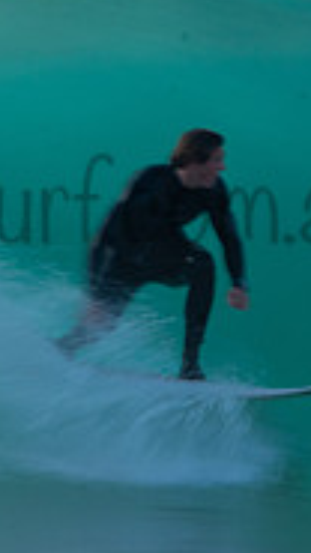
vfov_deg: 0.9
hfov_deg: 0.5
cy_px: 175
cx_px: 69
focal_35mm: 2459
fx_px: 36066
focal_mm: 500
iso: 100
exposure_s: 1/25
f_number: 20
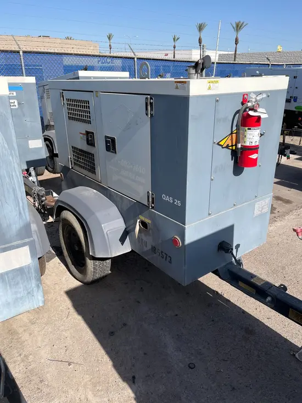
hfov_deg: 53.1
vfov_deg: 67.3
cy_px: 202
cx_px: 151
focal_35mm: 26
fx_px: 302
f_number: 1.6
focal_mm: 5.1
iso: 50
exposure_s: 1/2899
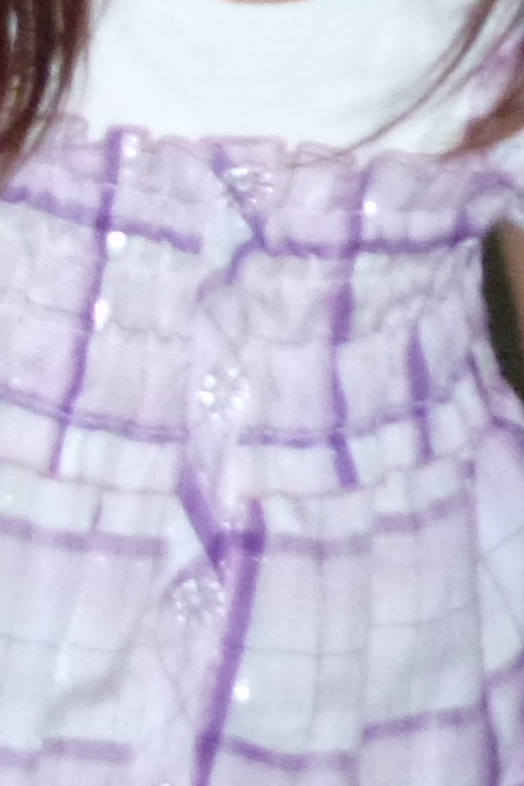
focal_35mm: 336
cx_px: -177
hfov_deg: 4.1
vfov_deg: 6.1
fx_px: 7340
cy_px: 45
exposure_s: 1/320
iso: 640
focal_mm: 12.7
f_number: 4.7
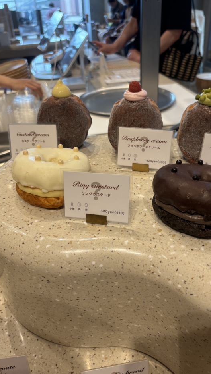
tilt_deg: -32.9
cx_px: 106
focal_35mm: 29
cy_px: 185
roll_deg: +1.7
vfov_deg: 66.1
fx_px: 288
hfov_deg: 40.2
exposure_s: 1/100
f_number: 1.6
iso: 50
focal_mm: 5.96
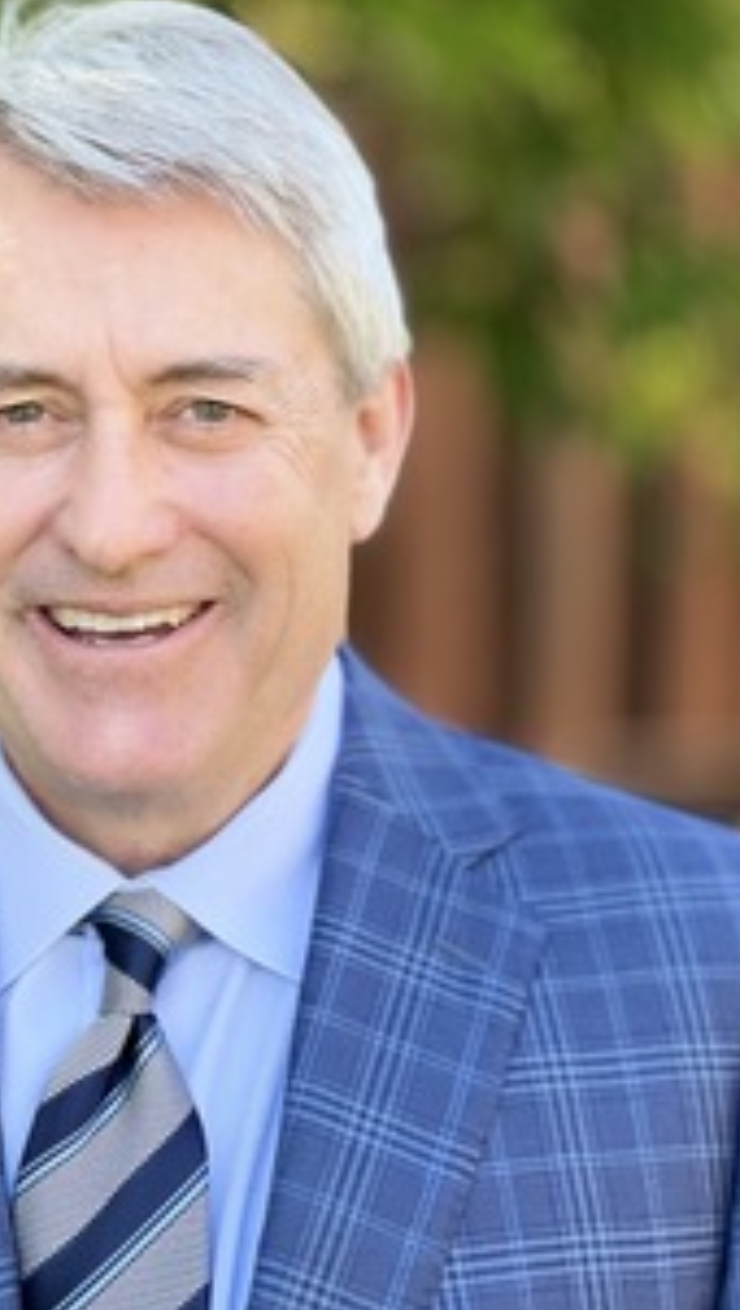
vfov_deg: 22.6
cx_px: 124
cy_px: 531
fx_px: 3269
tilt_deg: +2.4
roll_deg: -0.8
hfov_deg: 12.8
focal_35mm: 94
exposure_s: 1/122
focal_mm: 6
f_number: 2
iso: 40
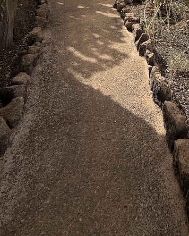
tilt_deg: +0.3
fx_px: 245
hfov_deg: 35.7
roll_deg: -0.5
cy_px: -63
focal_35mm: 35
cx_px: 211
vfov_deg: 36.3
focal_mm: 2.22
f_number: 2.2
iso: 50
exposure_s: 1/2841
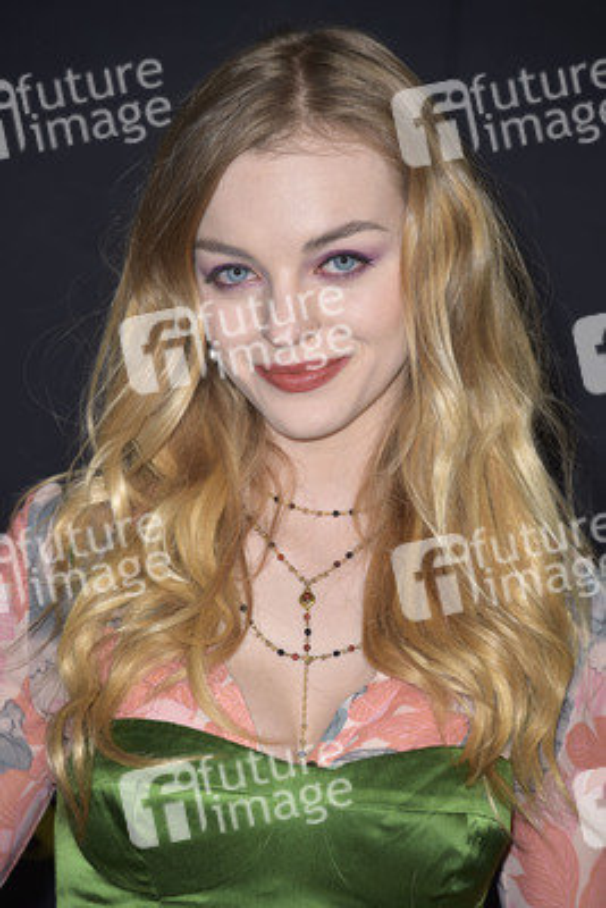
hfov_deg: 6.0
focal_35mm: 230
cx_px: 303
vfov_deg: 8.9
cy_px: 454
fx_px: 5802
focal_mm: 230
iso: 320
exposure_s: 1/250
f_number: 6.3
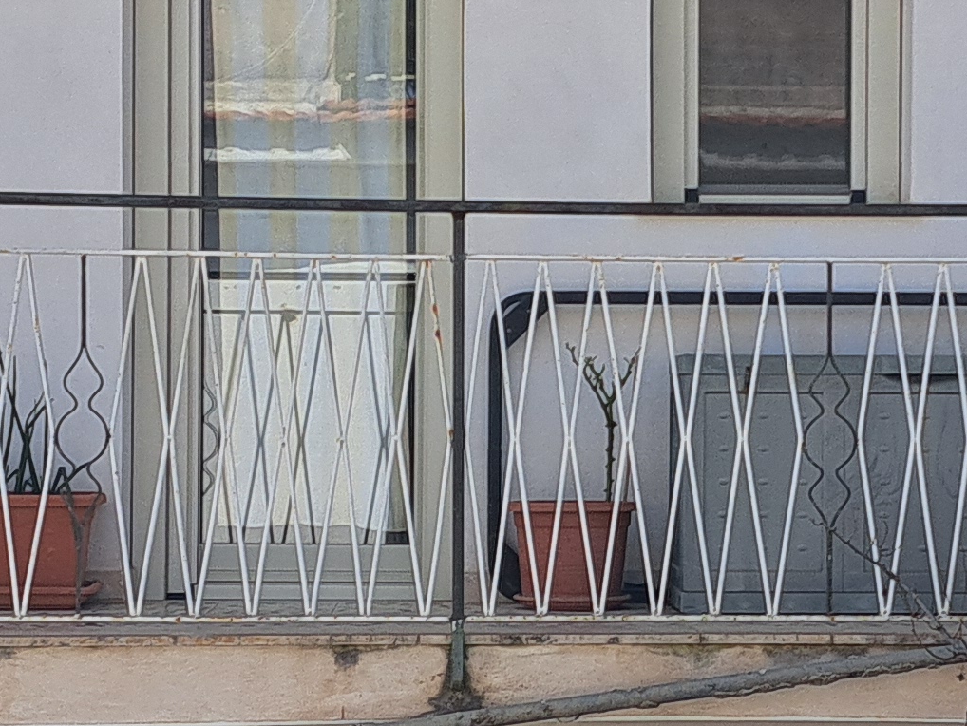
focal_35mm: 109
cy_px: 472
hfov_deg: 18.0
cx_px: 599
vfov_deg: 13.6
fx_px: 3046
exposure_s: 1/1222
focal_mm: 5.23
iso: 50
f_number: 1.8
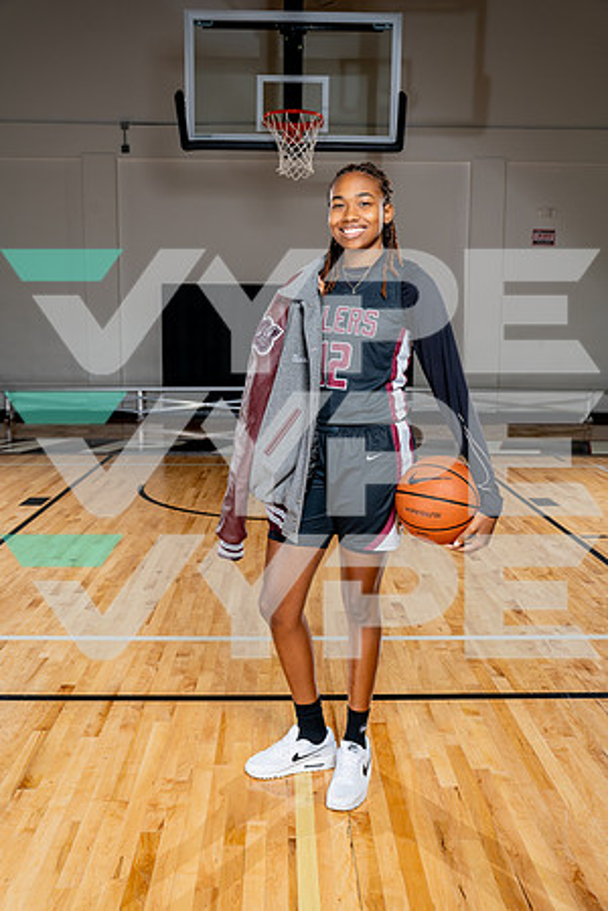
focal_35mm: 33
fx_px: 836
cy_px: 456
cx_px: 304
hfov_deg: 40.0
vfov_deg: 57.2
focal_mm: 33
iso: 200
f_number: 5.6
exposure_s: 1/250
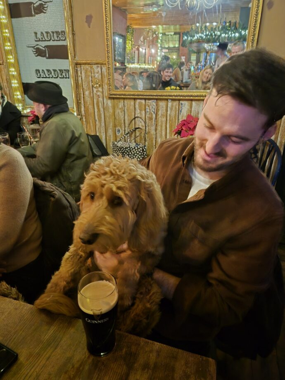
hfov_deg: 58.9
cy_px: 190
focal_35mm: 23
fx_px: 252
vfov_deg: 73.9
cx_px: 142
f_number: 1.8
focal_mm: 5.4
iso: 3200
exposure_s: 1/13
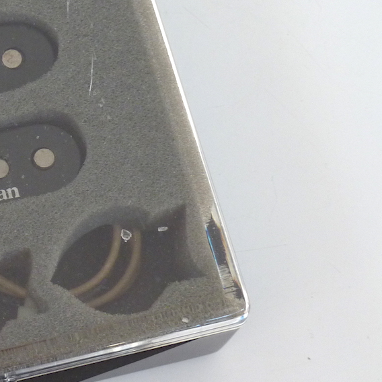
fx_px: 1898
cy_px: 157
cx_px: -107
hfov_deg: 11.2
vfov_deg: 11.5
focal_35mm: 152
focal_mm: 11
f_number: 4.1
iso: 200
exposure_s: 1/20
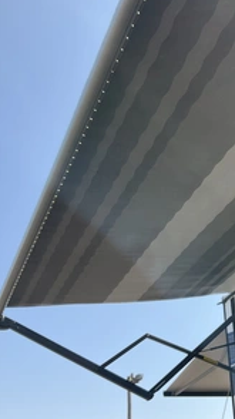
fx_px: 477
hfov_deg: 26.2
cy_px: 207
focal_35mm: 43
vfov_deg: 47.4
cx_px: 235
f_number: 1.8
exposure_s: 1/1035
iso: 25
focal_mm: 3
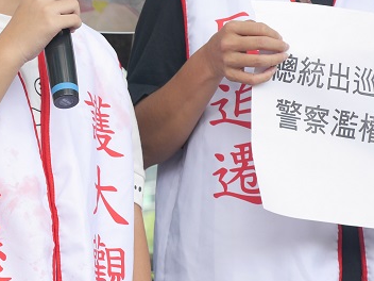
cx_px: -31
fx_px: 1826
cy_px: 6
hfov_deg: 11.5
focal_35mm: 169
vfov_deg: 8.7
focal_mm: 35
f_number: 3.5
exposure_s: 1/160
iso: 200
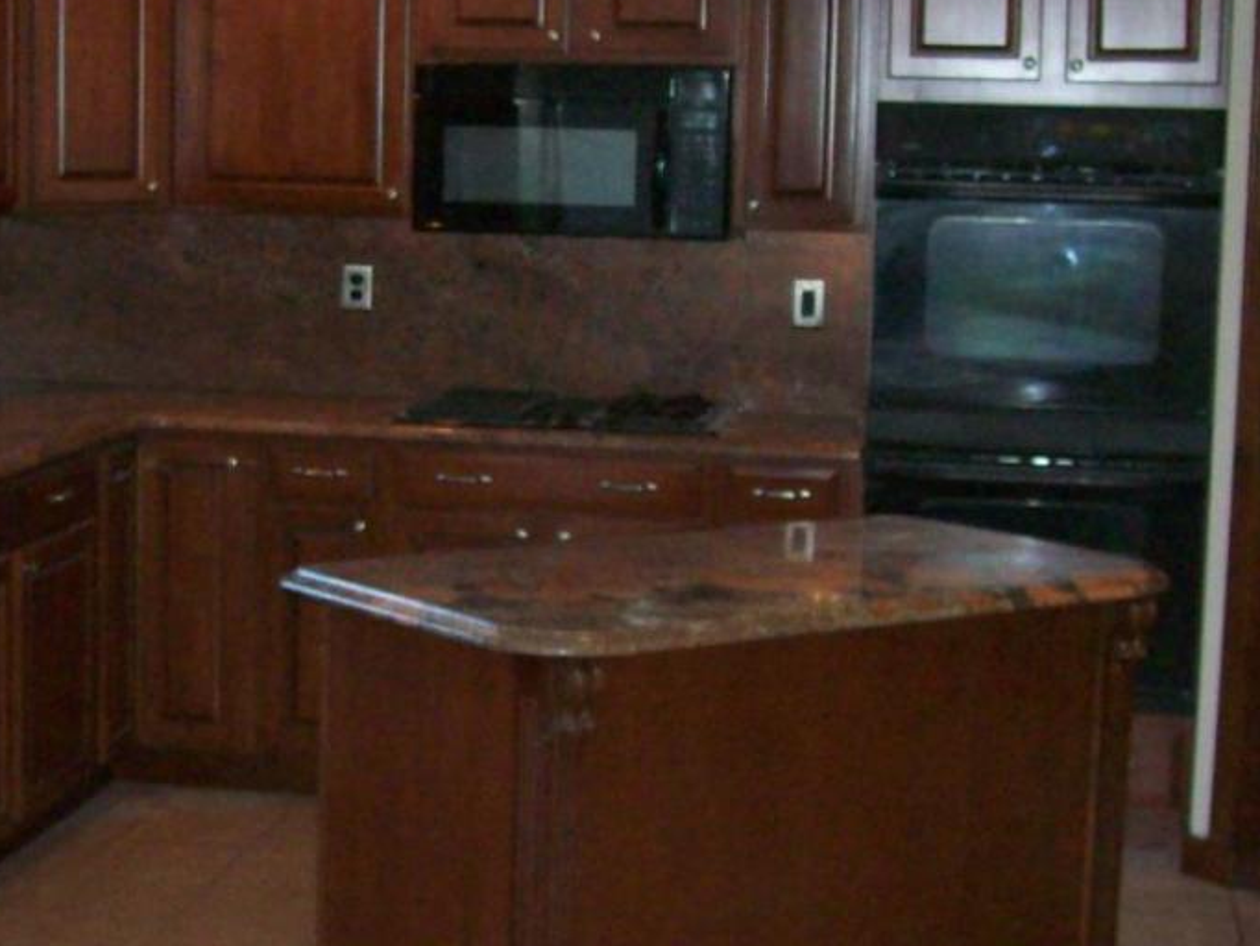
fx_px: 2767
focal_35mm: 76
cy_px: 495
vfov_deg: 19.4
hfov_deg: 25.3
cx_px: 316
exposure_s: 1/64
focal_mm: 6
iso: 200
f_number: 2.7
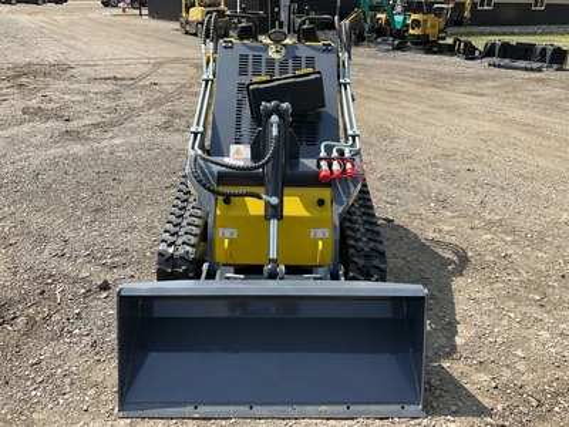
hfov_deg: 61.7
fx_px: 477
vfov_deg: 48.2
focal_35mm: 29
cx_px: 284
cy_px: 214
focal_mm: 3
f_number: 1.8
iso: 25
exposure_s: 1/1121
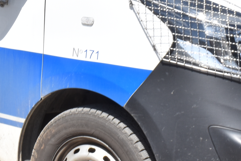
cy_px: -41
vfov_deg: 10.8
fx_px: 829
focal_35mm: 124
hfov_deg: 16.2
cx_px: 3
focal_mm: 23
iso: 250
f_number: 25
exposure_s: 1/80
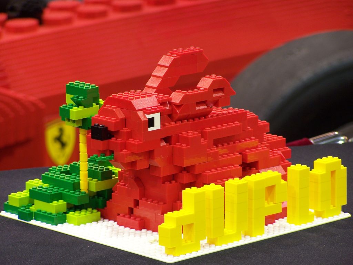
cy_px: 132
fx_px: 2223
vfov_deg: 6.8
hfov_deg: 9.1
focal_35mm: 218
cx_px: 176
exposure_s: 1/2
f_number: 3.2
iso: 80
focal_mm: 36.2
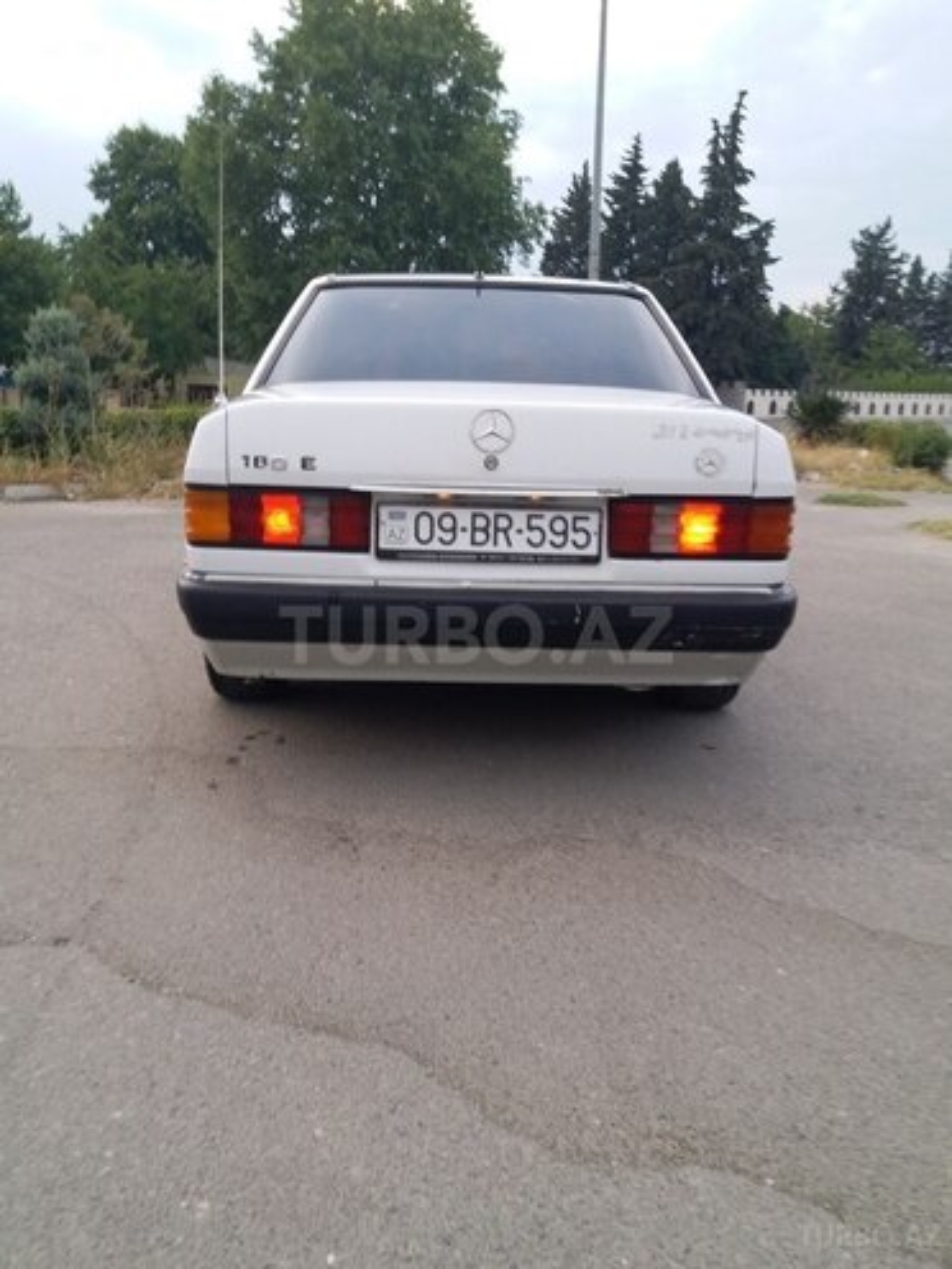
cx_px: 476
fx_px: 990
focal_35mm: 27
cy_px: 634
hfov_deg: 51.4
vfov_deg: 65.3
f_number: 1.9
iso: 50
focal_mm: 3.7
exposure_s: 1/33
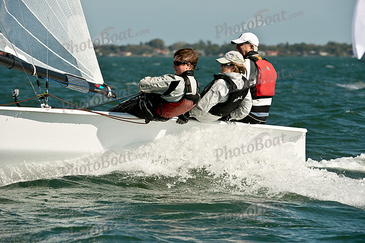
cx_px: 182
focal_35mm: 292
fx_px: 2961
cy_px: 122
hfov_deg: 7.1
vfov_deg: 4.7
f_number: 8
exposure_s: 1/1600
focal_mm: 290
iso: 400
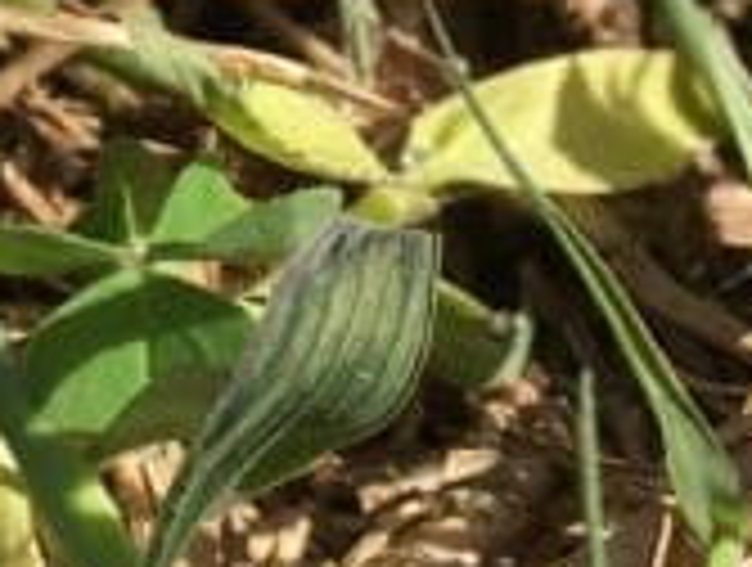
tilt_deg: -51.9
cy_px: -198
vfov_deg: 10.9
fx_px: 2896
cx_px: 27
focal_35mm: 133
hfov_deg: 14.6
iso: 25
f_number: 2.2
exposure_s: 1/1241
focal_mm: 4.15
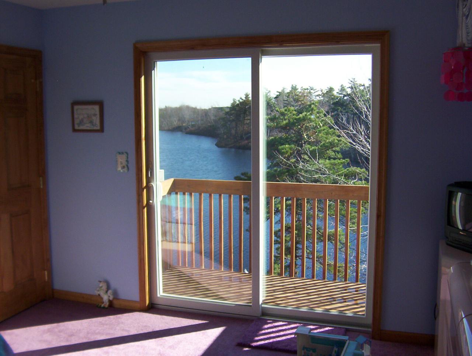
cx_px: 236
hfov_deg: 51.3
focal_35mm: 36
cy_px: 178
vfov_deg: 39.8
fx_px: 492
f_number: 2.76
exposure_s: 1/547
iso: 100
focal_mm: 5.54
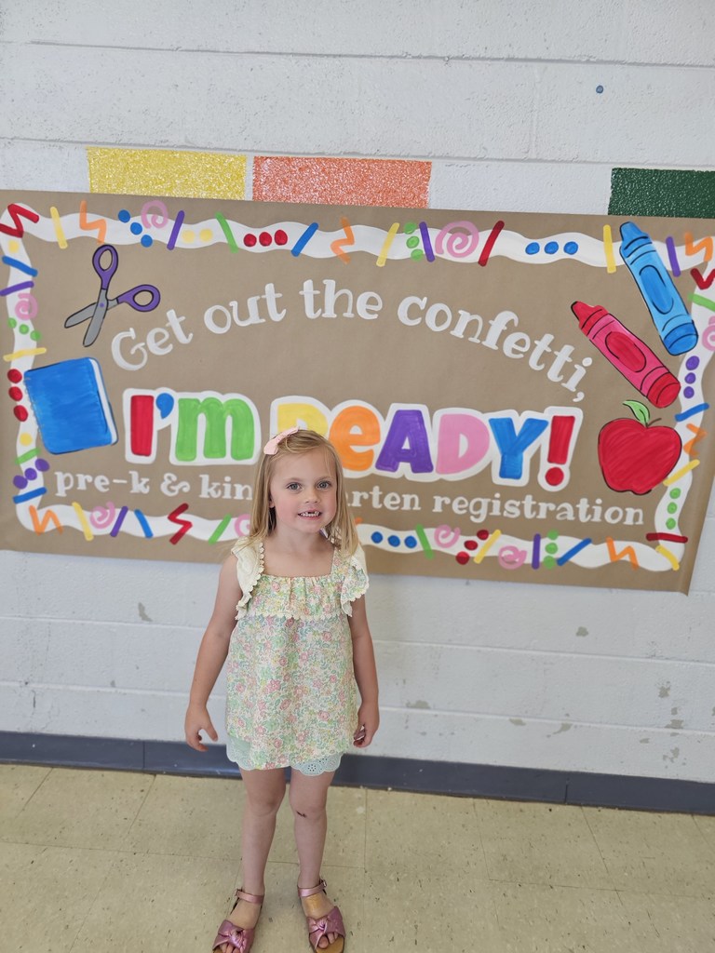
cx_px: 358
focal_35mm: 23
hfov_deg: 58.9
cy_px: 476
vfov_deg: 73.9
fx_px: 633
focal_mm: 6.3
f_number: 1.7
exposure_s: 1/120
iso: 200
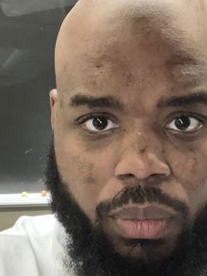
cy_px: 144
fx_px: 494
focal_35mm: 62
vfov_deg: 31.2
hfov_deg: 23.6
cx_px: 132
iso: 800
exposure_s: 1/34
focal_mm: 2.87
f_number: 2.2
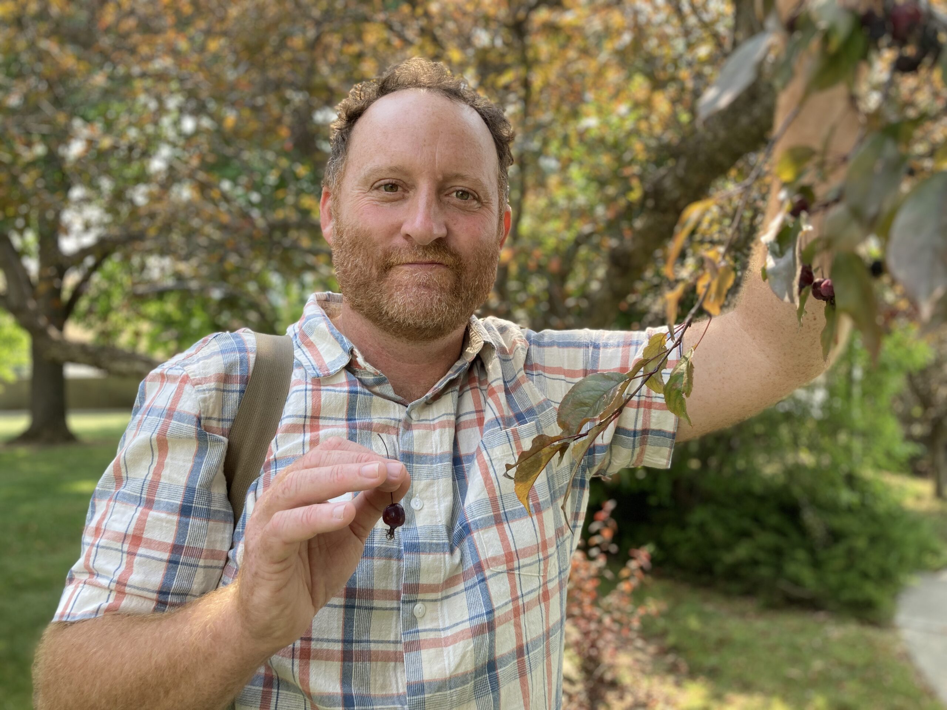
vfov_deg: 49.7
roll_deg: +1.2
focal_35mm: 28
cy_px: 355
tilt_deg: +0.3
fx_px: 766
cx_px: 474
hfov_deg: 63.4
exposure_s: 1/167
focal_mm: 3.99
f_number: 1.8
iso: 20
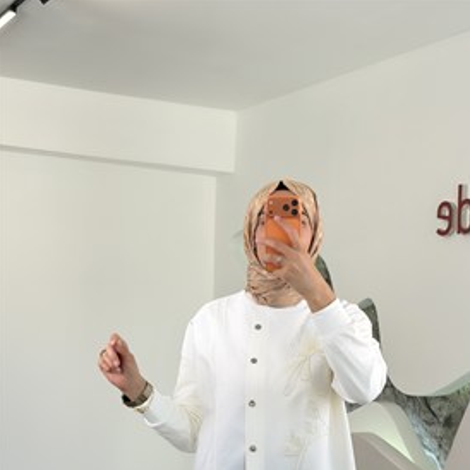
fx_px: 983
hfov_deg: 26.9
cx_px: 262
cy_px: 351
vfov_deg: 26.6
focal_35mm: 64
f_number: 1.78
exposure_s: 1/249
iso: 64
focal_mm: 6.76
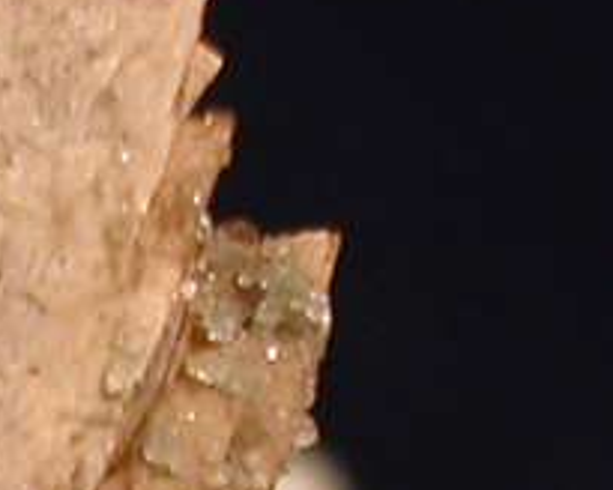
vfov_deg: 3.4
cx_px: -404
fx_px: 8146
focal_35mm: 449
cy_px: 1368
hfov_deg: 4.3
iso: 100
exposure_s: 1/32.9
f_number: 3.8
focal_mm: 14.9
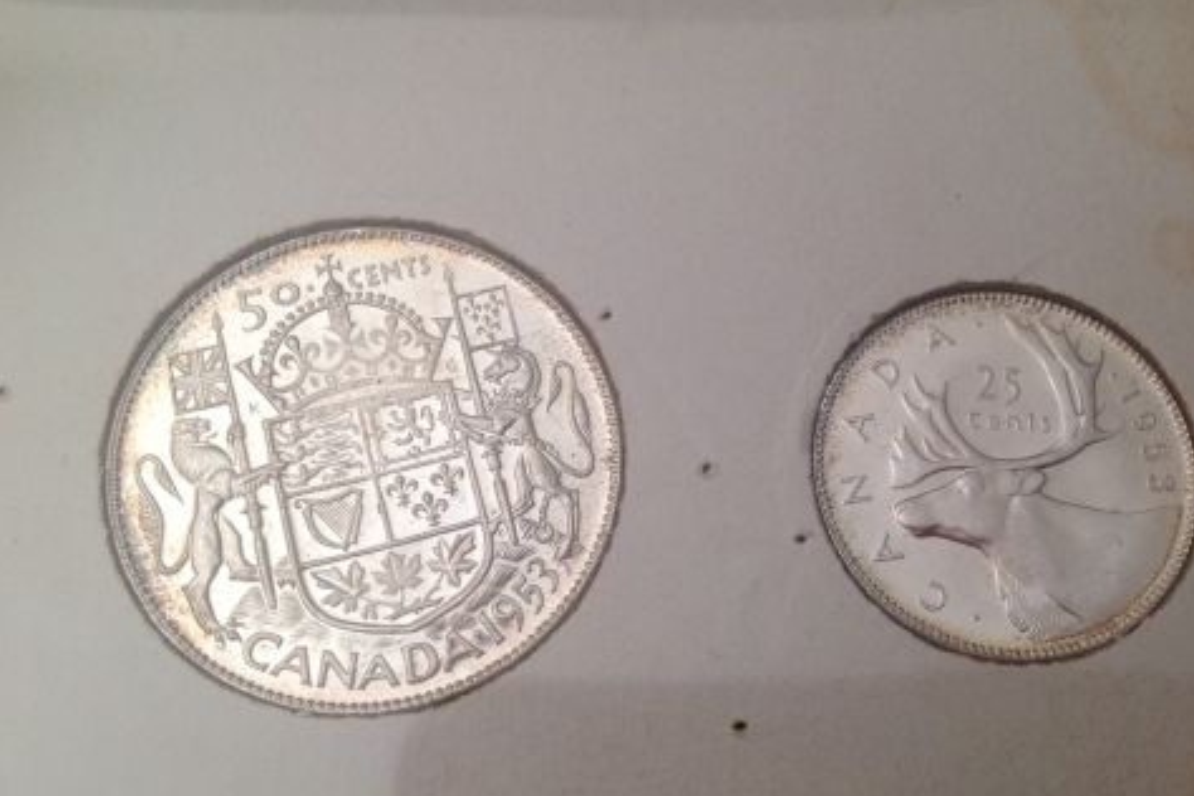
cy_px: 393
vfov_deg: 29.2
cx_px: 713
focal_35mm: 46
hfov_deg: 42.6
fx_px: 1526
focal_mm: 4.28
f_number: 2.4
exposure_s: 1/17
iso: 50
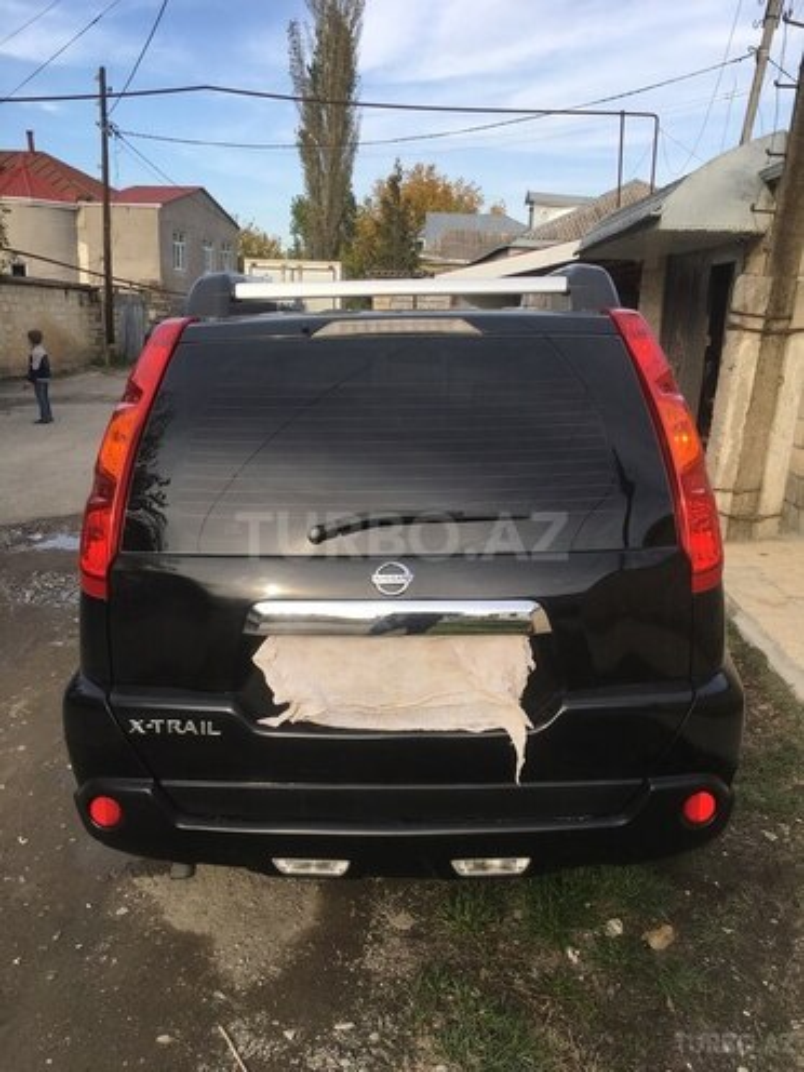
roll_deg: -1.6
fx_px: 898
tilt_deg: -14.0
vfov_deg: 61.7
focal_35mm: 29
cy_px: 536
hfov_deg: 48.2
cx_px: 402
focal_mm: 4.15
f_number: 2.2
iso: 25
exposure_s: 1/663
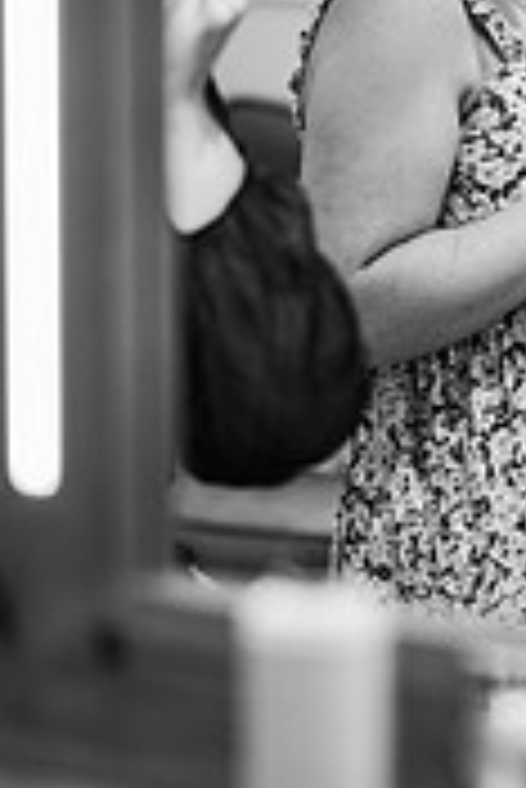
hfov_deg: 6.3
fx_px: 4768
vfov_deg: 9.4
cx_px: 524
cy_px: 329
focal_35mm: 218
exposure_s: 1/200
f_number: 1.8
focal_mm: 85
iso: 400
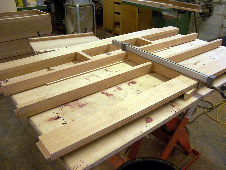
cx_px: 113
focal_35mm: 33
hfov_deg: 55.4
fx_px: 215
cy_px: 85
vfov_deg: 42.9
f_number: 3.4
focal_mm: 5.5
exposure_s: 1/30
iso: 140
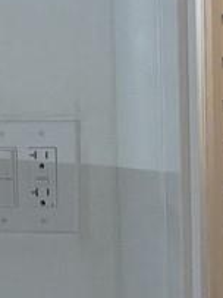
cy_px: 321
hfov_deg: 6.6
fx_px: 1900
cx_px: -189
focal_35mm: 221
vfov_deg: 8.9
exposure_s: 1/30
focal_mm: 4.7
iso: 100
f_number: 3.3
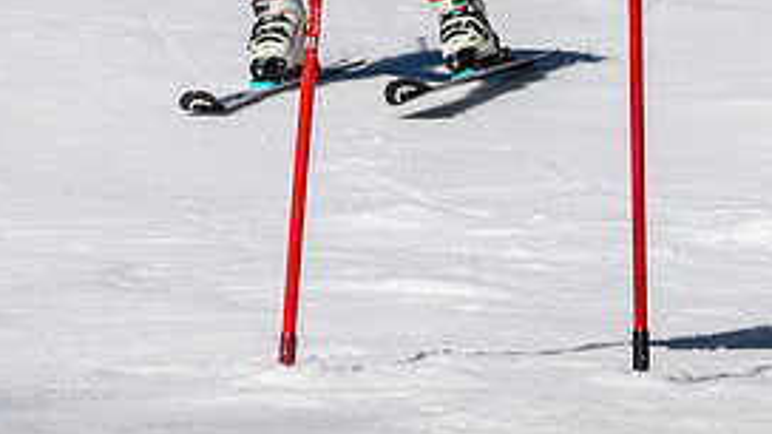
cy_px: -173
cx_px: 455
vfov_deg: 1.0
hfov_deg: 1.7
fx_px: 25670
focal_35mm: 1254
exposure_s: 1/2000
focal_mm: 400
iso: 200
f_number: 8
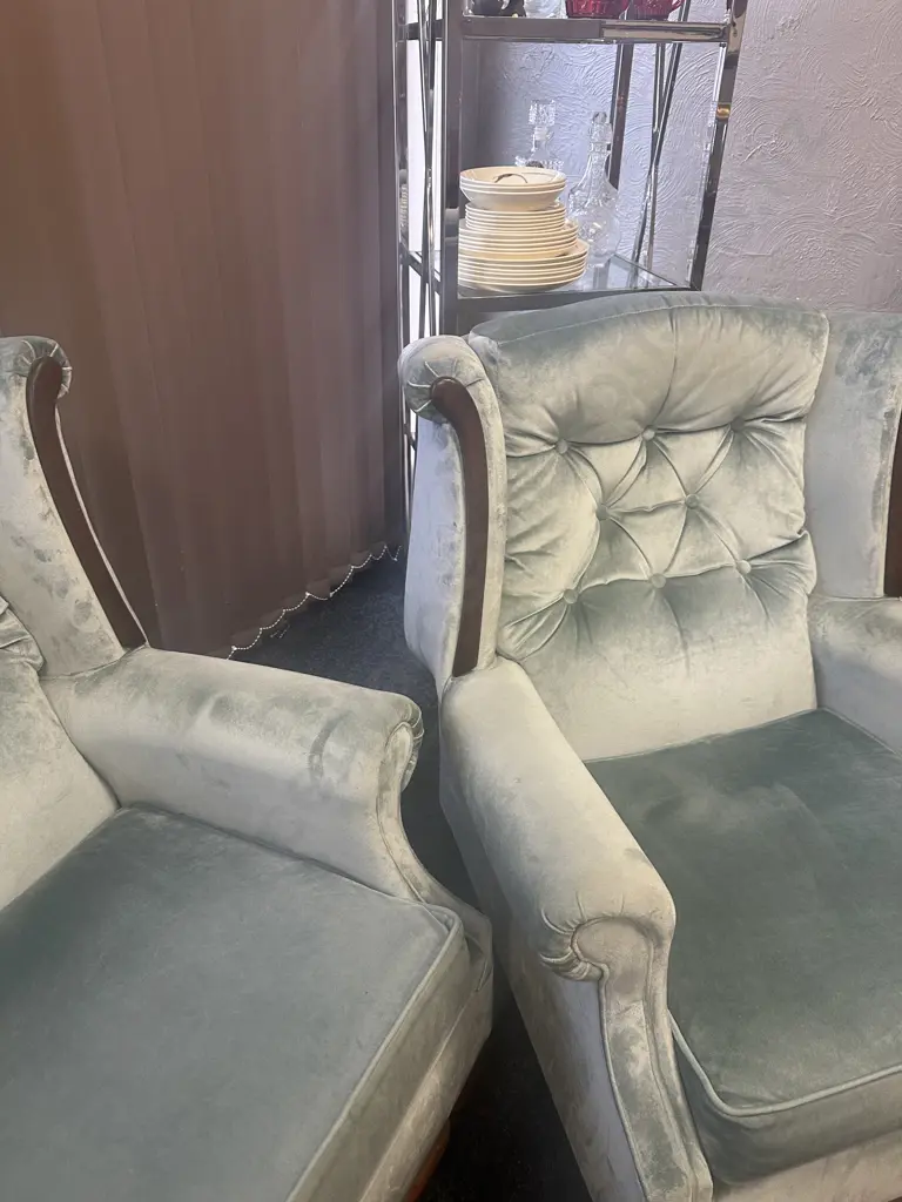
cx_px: 451
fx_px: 834
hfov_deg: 56.8
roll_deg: -1.3
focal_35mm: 24
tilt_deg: -30.5
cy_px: 601
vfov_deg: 71.6
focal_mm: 6.86
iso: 200
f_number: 1.78
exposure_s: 1/100
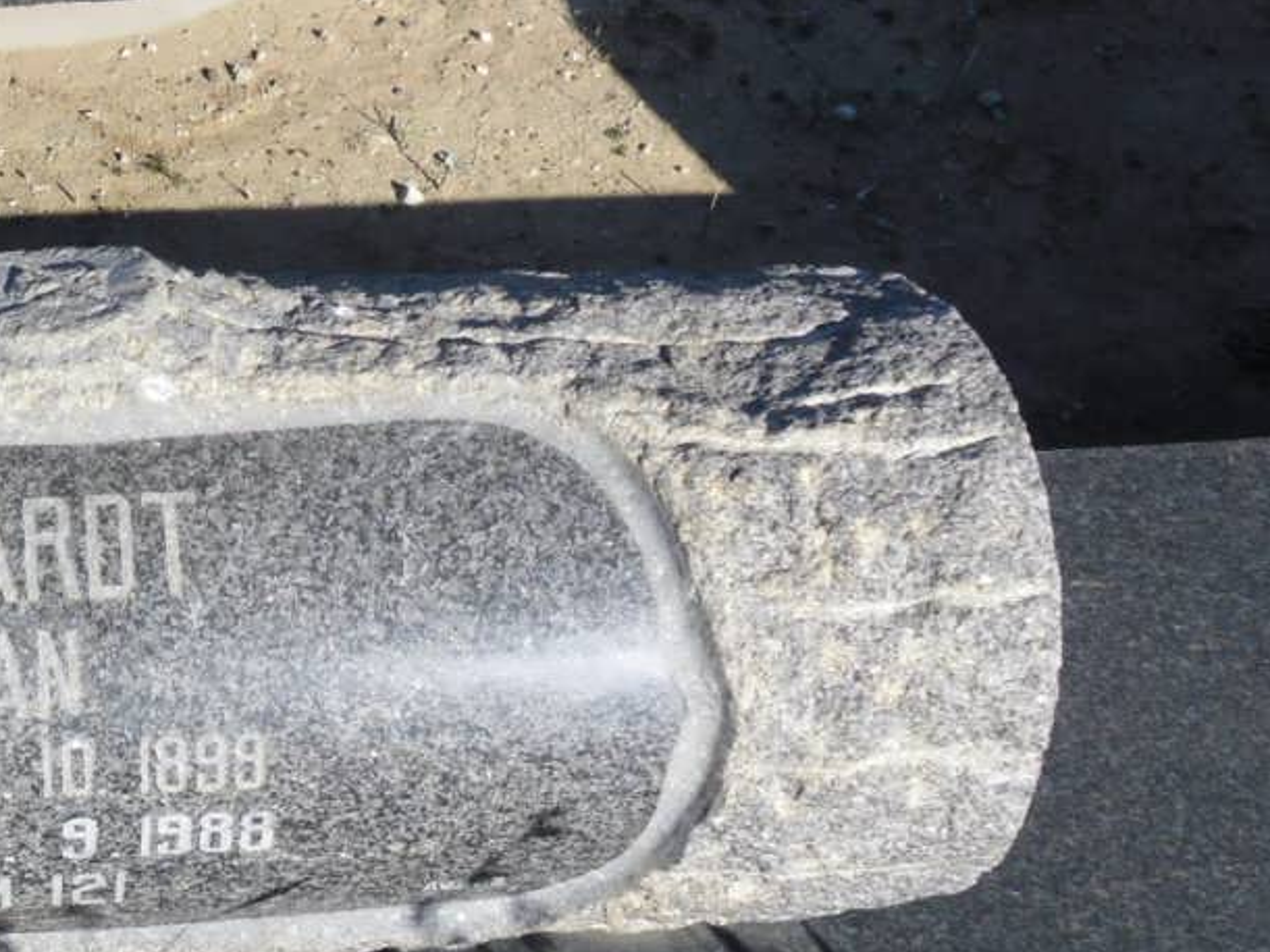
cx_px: 42
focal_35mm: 53
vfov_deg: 27.5
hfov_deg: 33.5
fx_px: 1944
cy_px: 430
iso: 80
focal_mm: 4.9
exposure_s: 1/824
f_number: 3.5
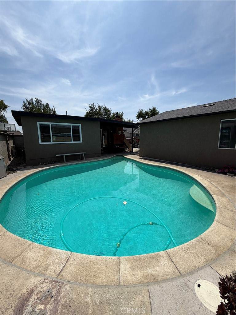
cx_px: 118
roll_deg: +1.0
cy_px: 158
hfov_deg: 85.7
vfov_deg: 102.1
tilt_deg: -9.3
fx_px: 127
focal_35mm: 14
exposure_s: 1/1698
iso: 20
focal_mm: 2.22
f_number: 2.2
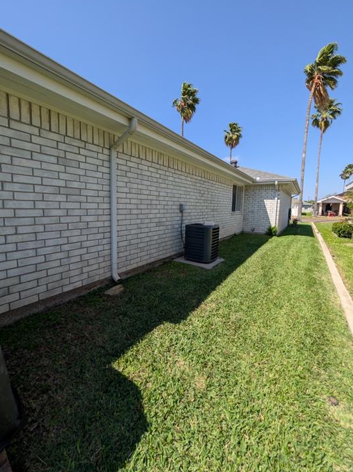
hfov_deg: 89.9
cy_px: 226
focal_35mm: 13
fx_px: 177
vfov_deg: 106.1
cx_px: 178
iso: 52
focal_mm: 2.02
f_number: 1.7
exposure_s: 1/2646
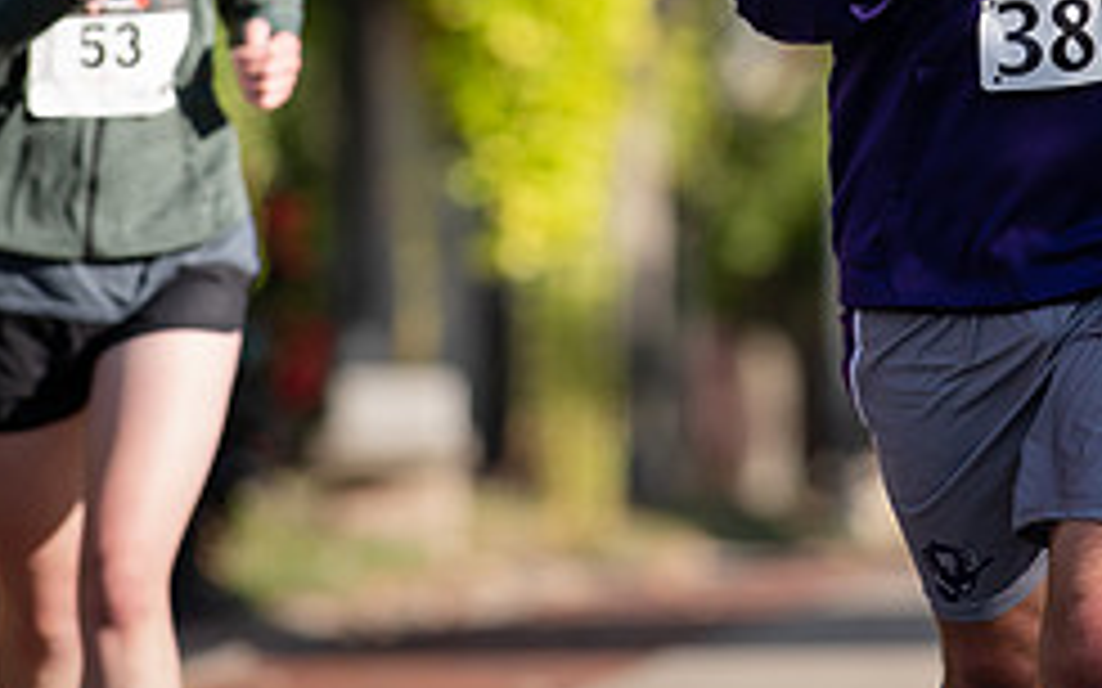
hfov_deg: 2.9
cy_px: -173
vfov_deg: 1.8
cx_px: 859
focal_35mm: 723
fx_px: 21709
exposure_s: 1/800
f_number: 4.5
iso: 200
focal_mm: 300
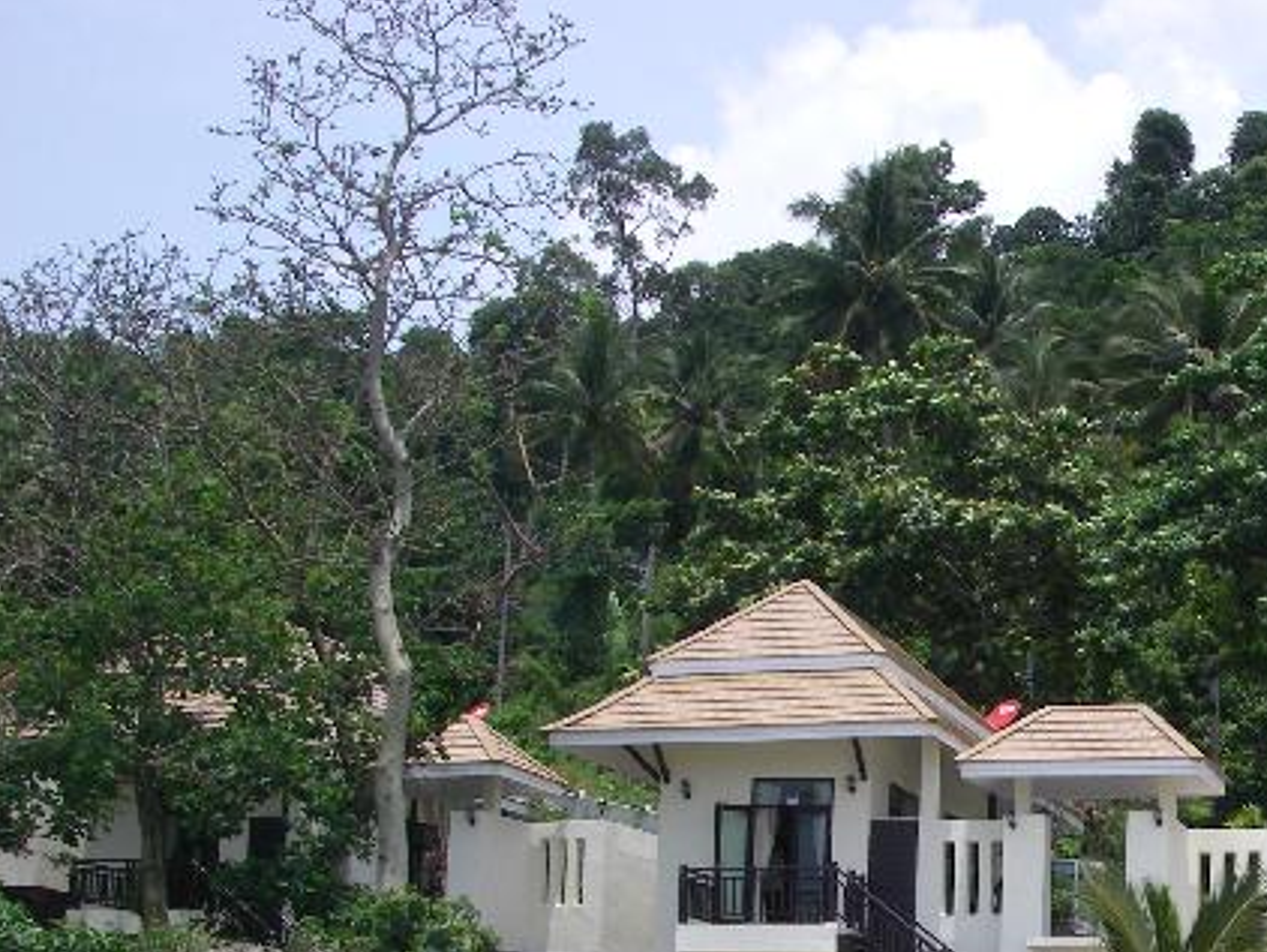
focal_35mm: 72
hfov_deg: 26.0
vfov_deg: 20.0
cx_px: 1171
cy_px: 871
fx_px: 2637
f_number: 6.6
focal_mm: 6.3
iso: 64
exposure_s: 1/250
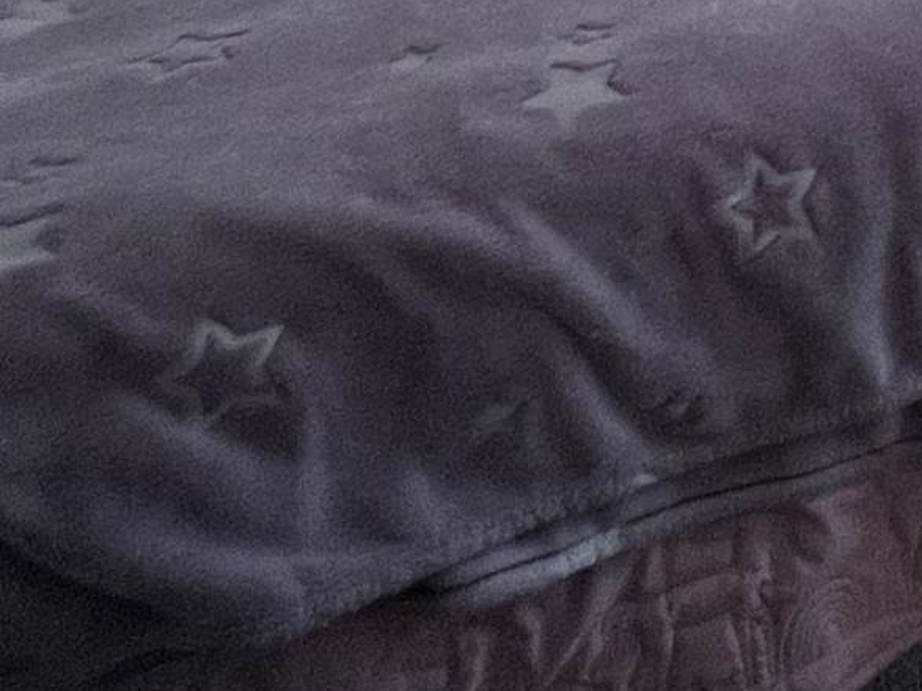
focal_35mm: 68
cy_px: -748
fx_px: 1811
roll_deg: -0.4
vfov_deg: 16.0
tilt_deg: -6.2
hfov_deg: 22.5
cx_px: 1445
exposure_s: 1/60
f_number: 1.8
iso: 160
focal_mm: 1.57
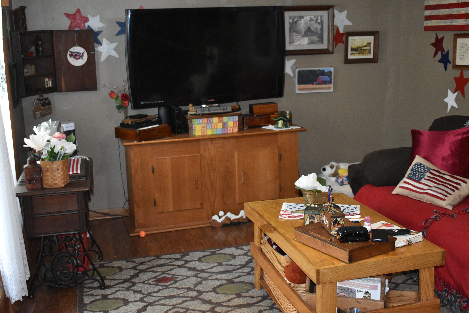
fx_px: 586
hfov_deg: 43.6
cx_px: 234
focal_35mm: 45
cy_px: 156
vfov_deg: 29.9
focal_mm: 30
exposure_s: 1/200
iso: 2800
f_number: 4.2
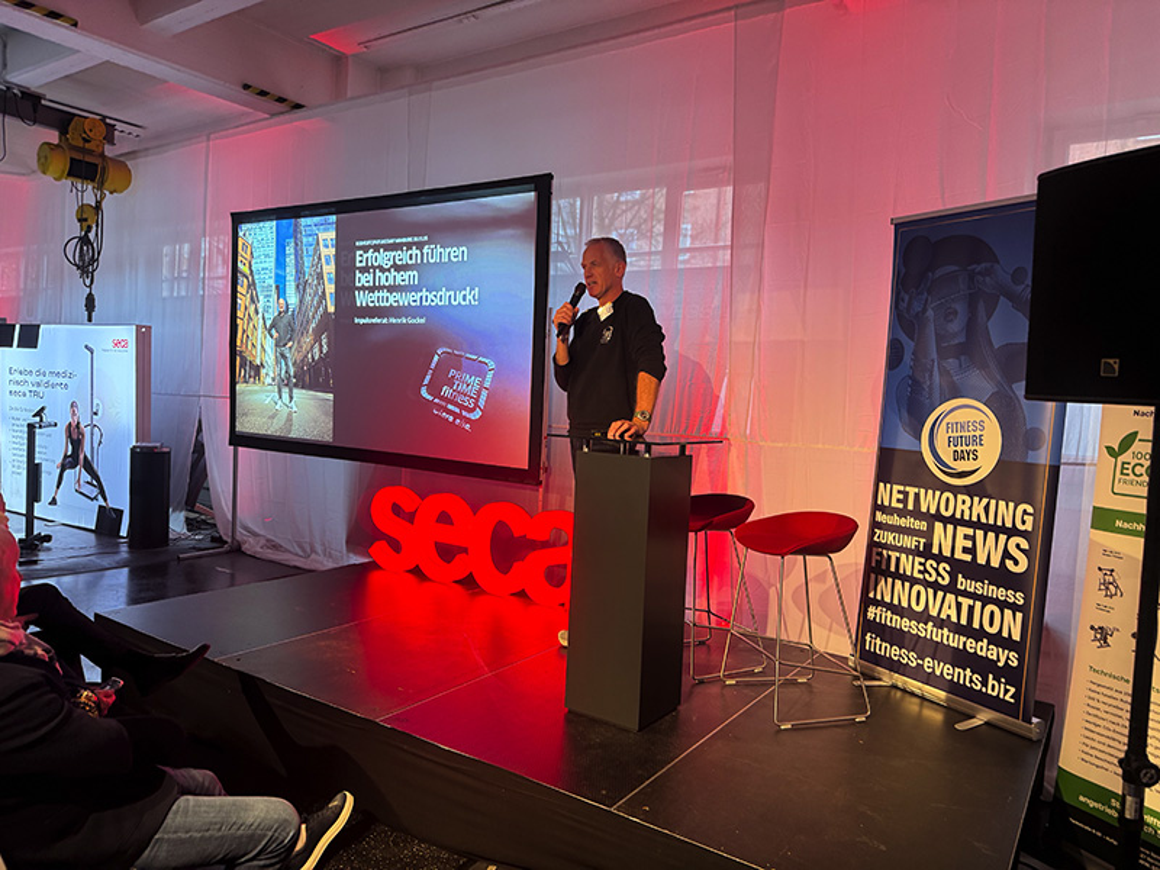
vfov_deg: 56.8
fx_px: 804
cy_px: 435
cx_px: 580
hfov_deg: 71.6
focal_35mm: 24
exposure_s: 1/76
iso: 200
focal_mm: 6.76
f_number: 1.78
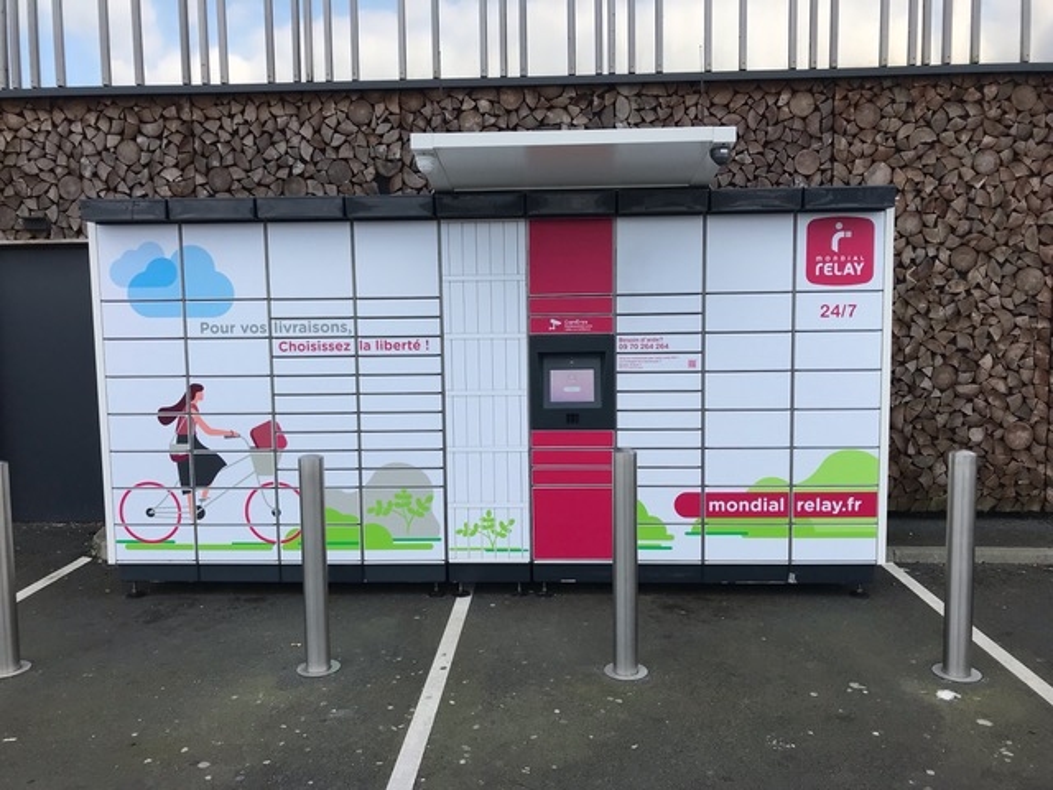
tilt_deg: -2.8
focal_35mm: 28
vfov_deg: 49.7
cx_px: 526
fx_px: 852
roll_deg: +0.2
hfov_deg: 63.4
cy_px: 395
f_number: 1.8
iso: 20
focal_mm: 3.99
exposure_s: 1/818
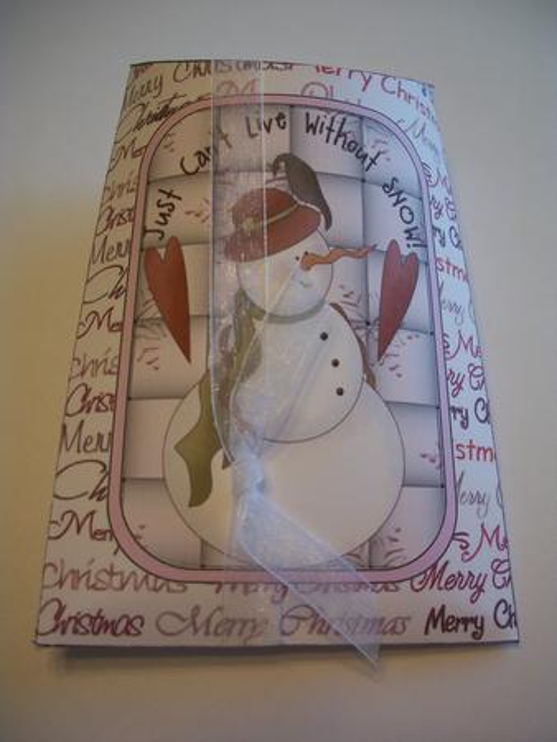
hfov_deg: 40.7
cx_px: 278
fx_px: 750
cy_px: 371
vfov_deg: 52.6
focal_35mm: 35
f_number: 3.1
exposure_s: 1/125
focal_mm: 6.3
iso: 80
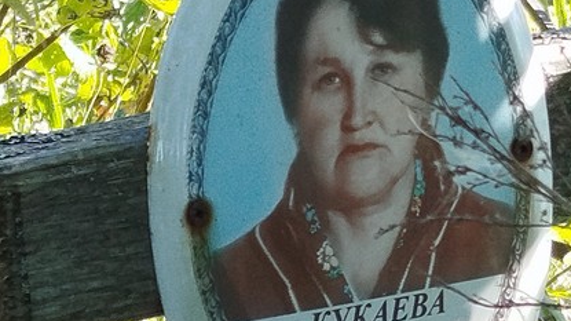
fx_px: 1589
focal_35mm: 105
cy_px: 189
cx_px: 482
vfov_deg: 11.5
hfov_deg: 20.1
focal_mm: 5.31
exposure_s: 1/106
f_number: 1.7
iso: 50
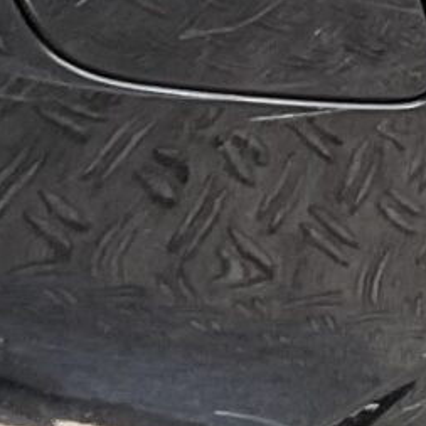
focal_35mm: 259
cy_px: 175
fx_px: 3606
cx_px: -825
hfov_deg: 6.2
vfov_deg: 6.8
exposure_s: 1/100
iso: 20
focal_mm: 3
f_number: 1.8
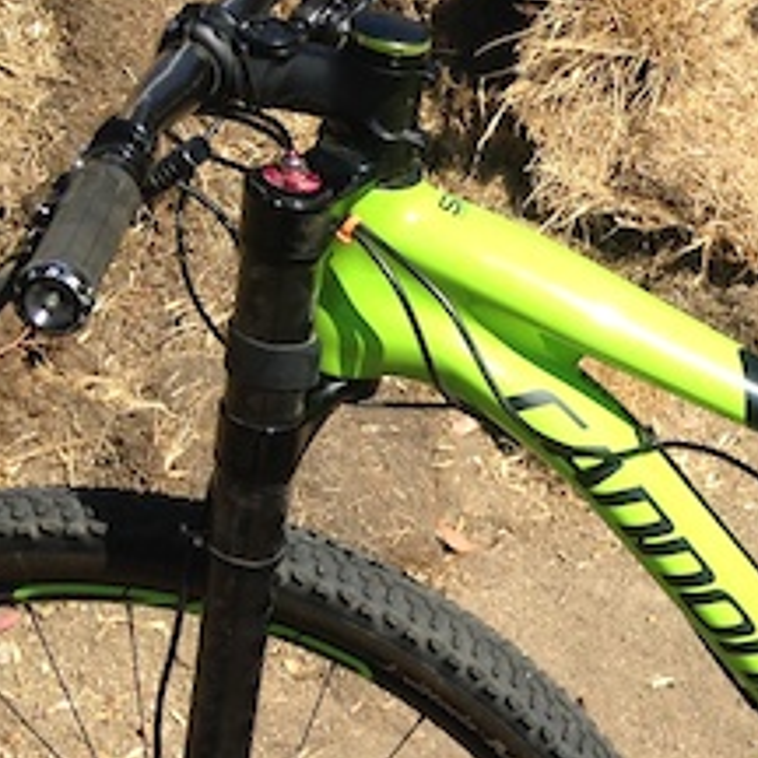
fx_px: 2676
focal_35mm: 108
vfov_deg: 15.9
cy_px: 719
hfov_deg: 15.4
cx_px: 976
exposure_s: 1/1466
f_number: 2.4
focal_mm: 4.12
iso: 50
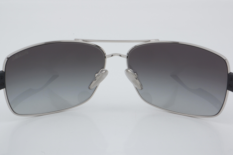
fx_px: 485
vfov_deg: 18.2
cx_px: 116
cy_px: 78
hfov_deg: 27.0
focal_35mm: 75
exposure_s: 1/3
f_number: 32
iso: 100
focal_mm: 50
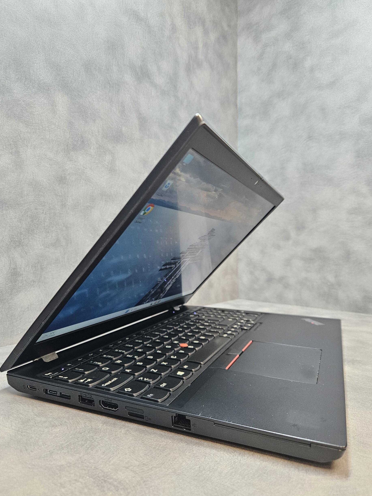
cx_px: 179
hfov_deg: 56.8
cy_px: 255
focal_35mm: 24
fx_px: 344
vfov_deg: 71.6
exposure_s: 1/100
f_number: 1.8
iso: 500
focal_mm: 5.4
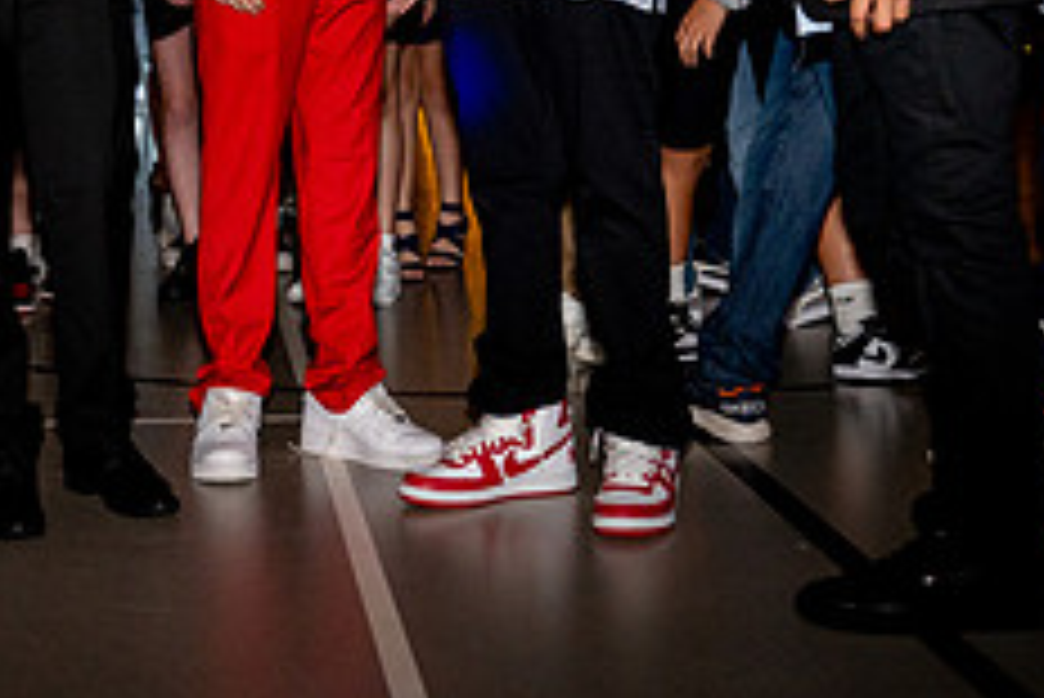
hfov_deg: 24.7
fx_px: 2321
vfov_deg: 16.4
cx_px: 144
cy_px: -119
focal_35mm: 80
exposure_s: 1/80
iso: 1250
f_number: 4
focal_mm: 32
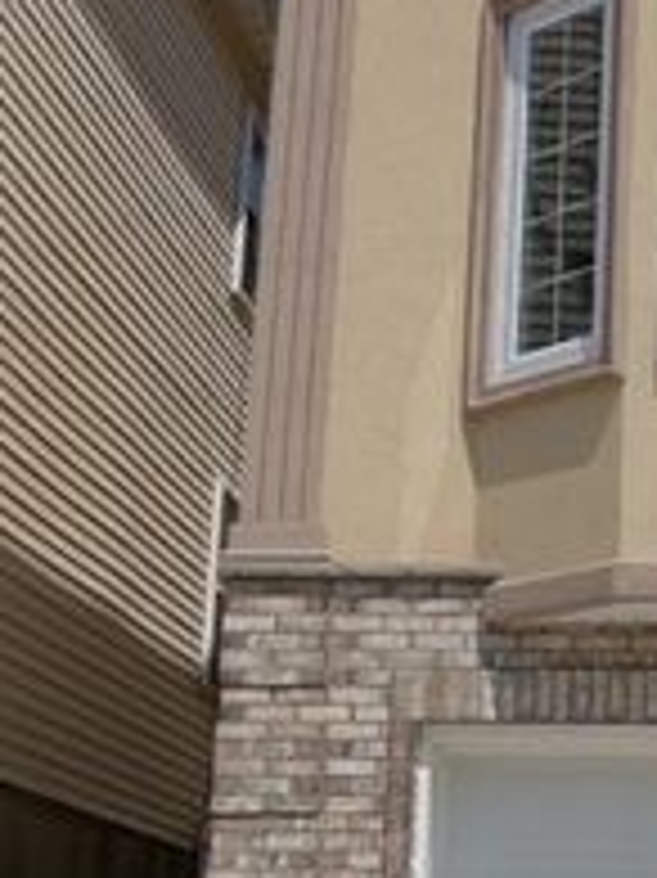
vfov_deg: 22.0
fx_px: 2255
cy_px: 430
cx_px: 909
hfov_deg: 15.6
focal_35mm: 89
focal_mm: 24
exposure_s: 1/1250
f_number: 6.3
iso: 125
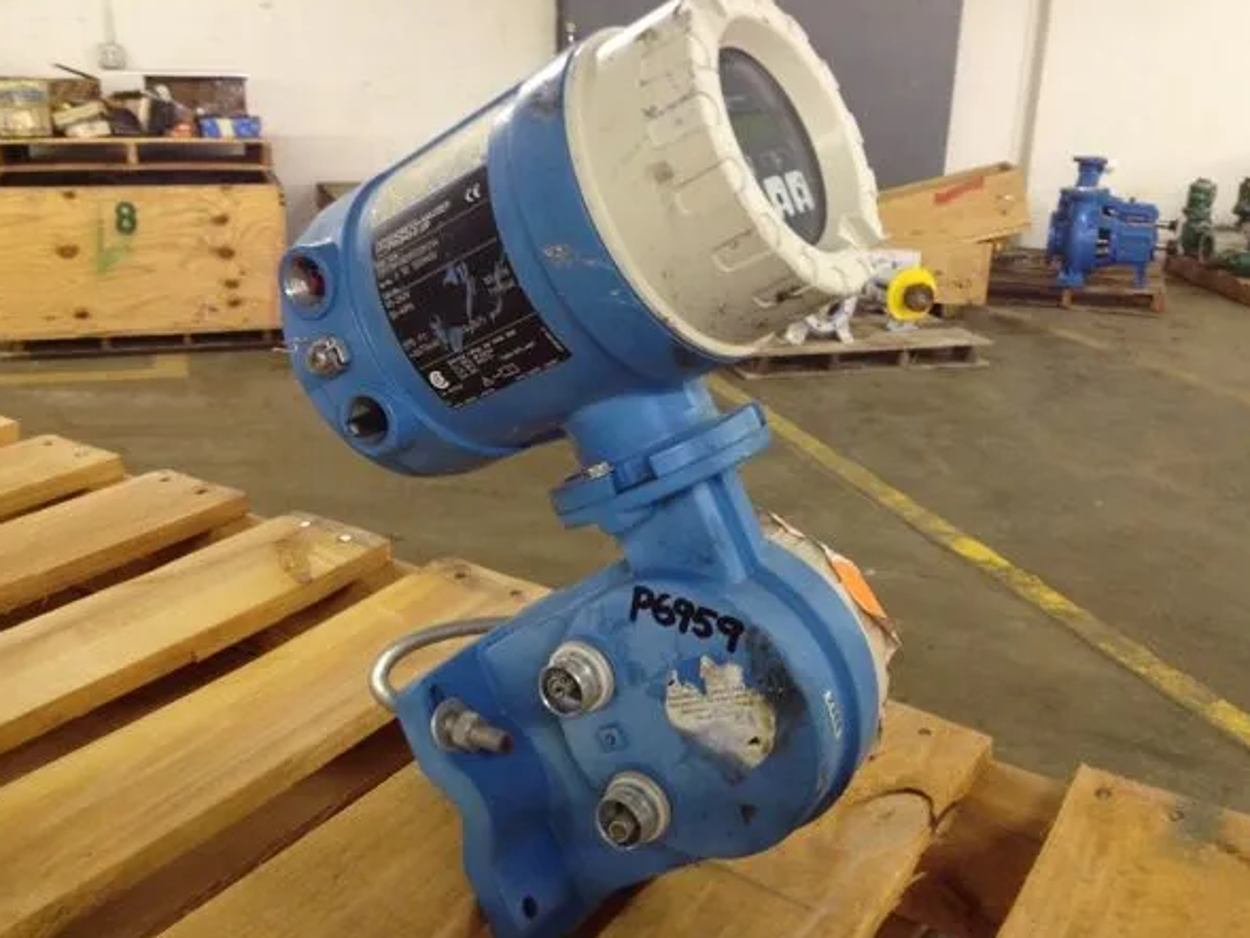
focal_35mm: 38
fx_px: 1372
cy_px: 448
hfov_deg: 49.0
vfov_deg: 37.7
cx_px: 615
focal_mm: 4.28
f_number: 2.4
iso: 160
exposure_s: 1/20
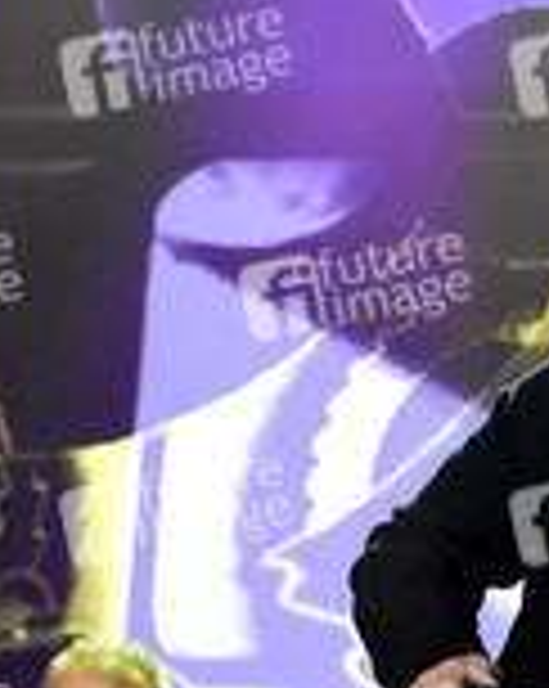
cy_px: 625
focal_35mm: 208
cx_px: 686
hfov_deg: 7.4
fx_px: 4233
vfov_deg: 9.3
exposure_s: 1/200
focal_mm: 50
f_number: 6.3
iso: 3200
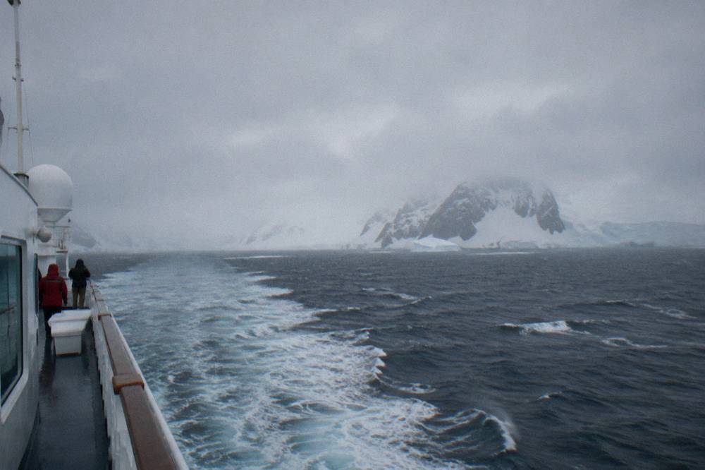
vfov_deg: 35.9
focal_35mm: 37
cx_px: 352
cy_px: 235
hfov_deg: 51.9
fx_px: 724
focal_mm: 37
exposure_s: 1/200
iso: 200
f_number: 6.3
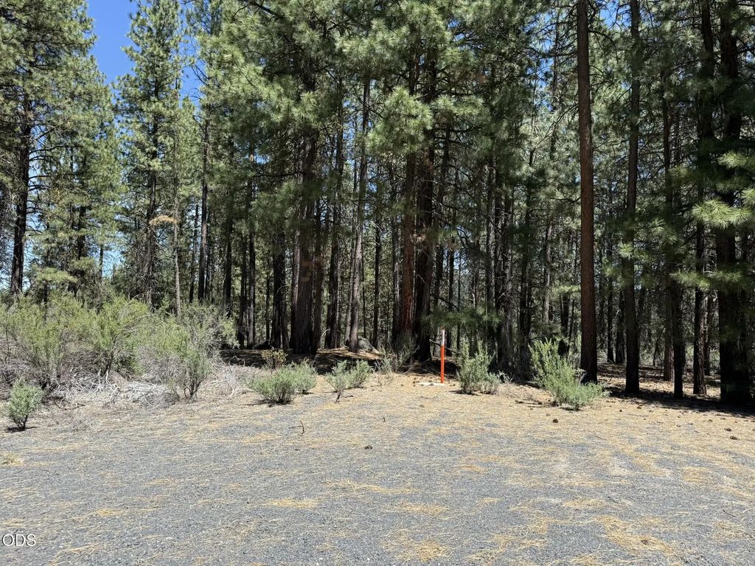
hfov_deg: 71.6
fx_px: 523
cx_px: 378
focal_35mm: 24
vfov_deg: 56.8
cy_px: 283
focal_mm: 6.76
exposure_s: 1/1812
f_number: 1.78
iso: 80
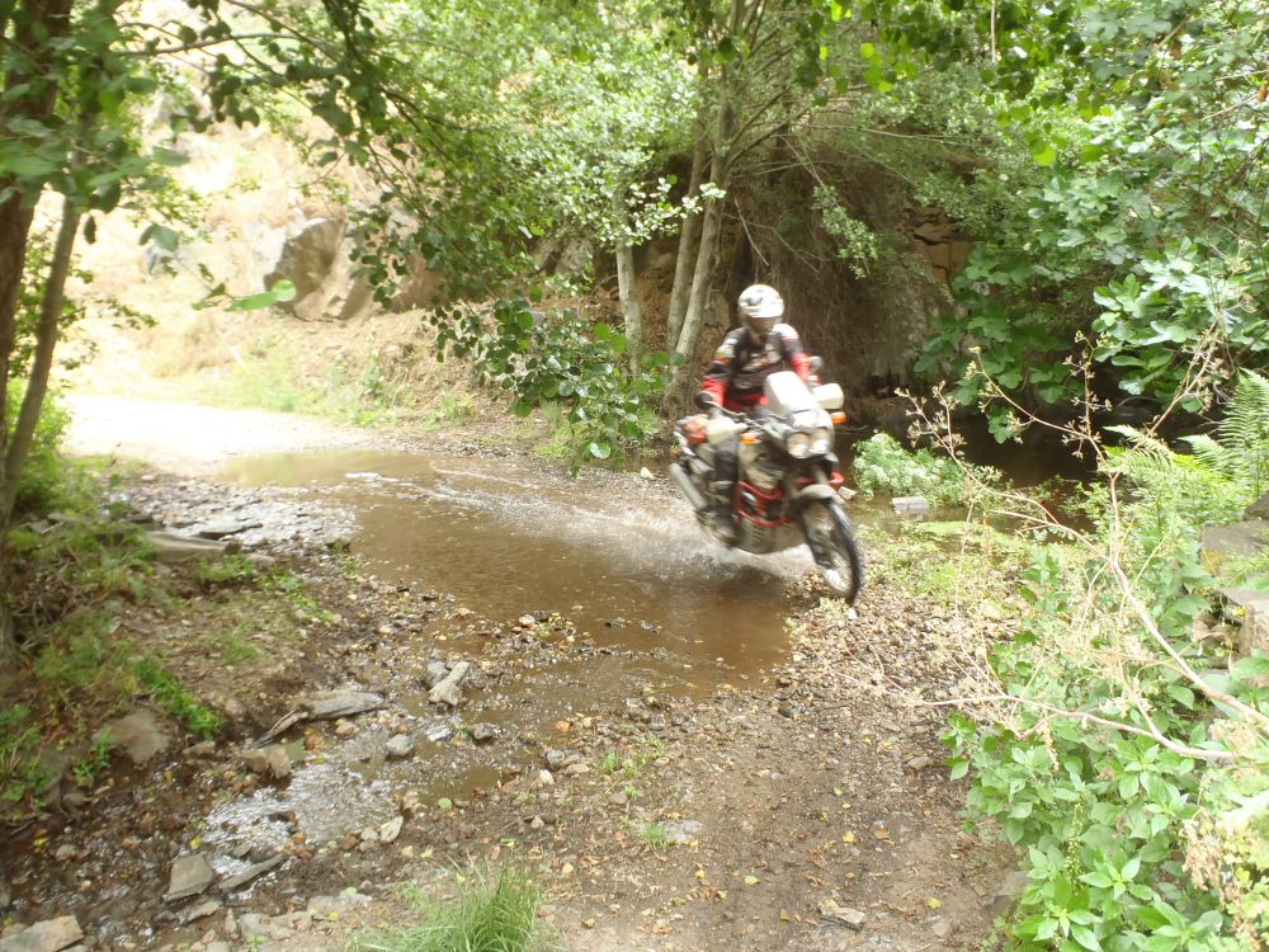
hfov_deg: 63.4
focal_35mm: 28
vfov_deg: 49.7
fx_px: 1026
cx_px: 634
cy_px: 476
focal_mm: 5
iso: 125
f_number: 3.9
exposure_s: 1/30
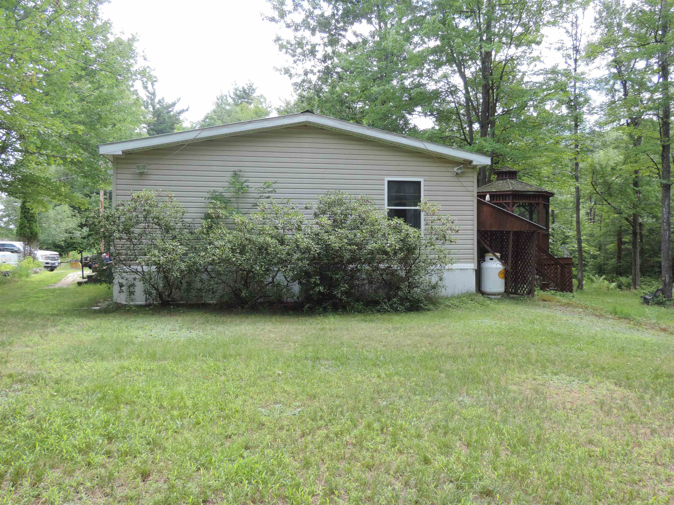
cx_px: 337
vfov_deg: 46.8
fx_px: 584
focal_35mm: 30
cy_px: 252
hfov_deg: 60.0
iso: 80
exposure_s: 1/125
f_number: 3.1
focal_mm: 5.3
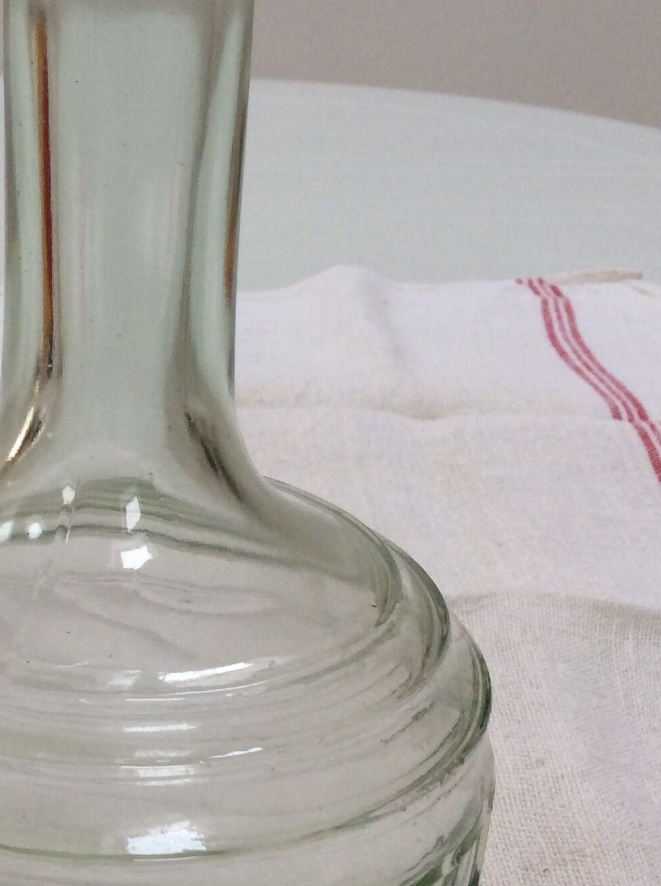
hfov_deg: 22.7
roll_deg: -0.4
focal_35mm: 63
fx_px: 1609
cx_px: 88
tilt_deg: -25.1
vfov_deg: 30.7
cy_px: 536
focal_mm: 3.3
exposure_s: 1/50
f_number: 2.4
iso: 40
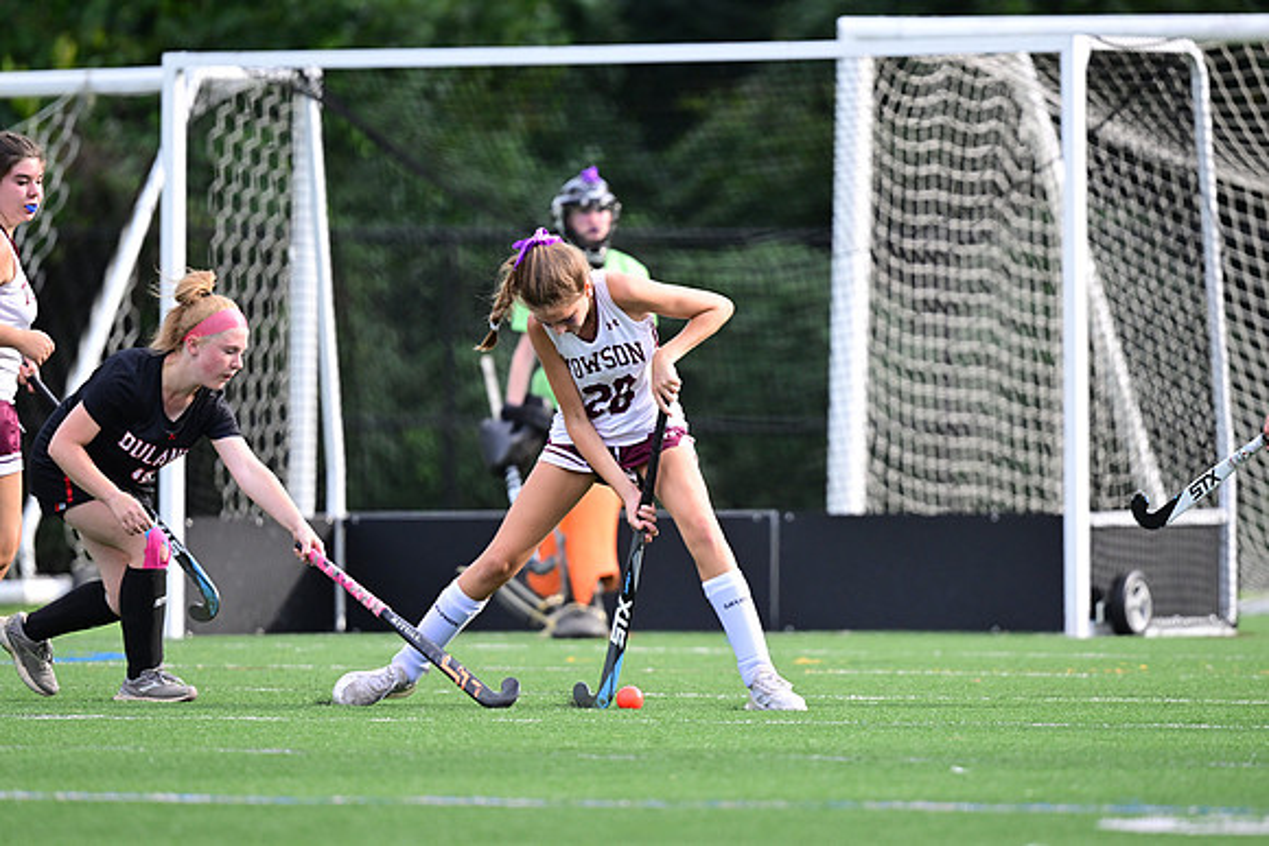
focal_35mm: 500
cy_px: 423
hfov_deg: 4.1
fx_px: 17628
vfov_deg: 2.8
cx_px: 634
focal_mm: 500
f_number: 5.6
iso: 1800
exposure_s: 1/1600
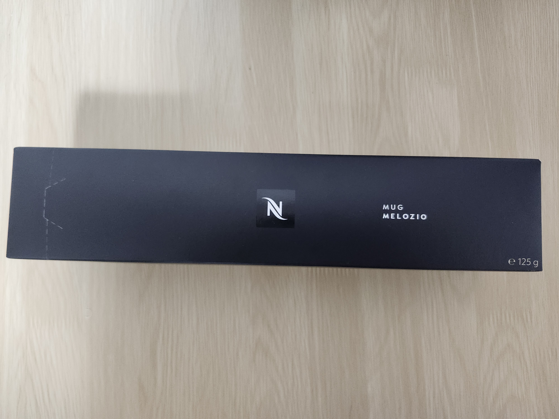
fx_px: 371
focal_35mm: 23
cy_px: 210
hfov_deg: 73.9
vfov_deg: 58.9
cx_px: 280
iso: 1000
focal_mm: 5.54
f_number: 1.8
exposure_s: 1/100
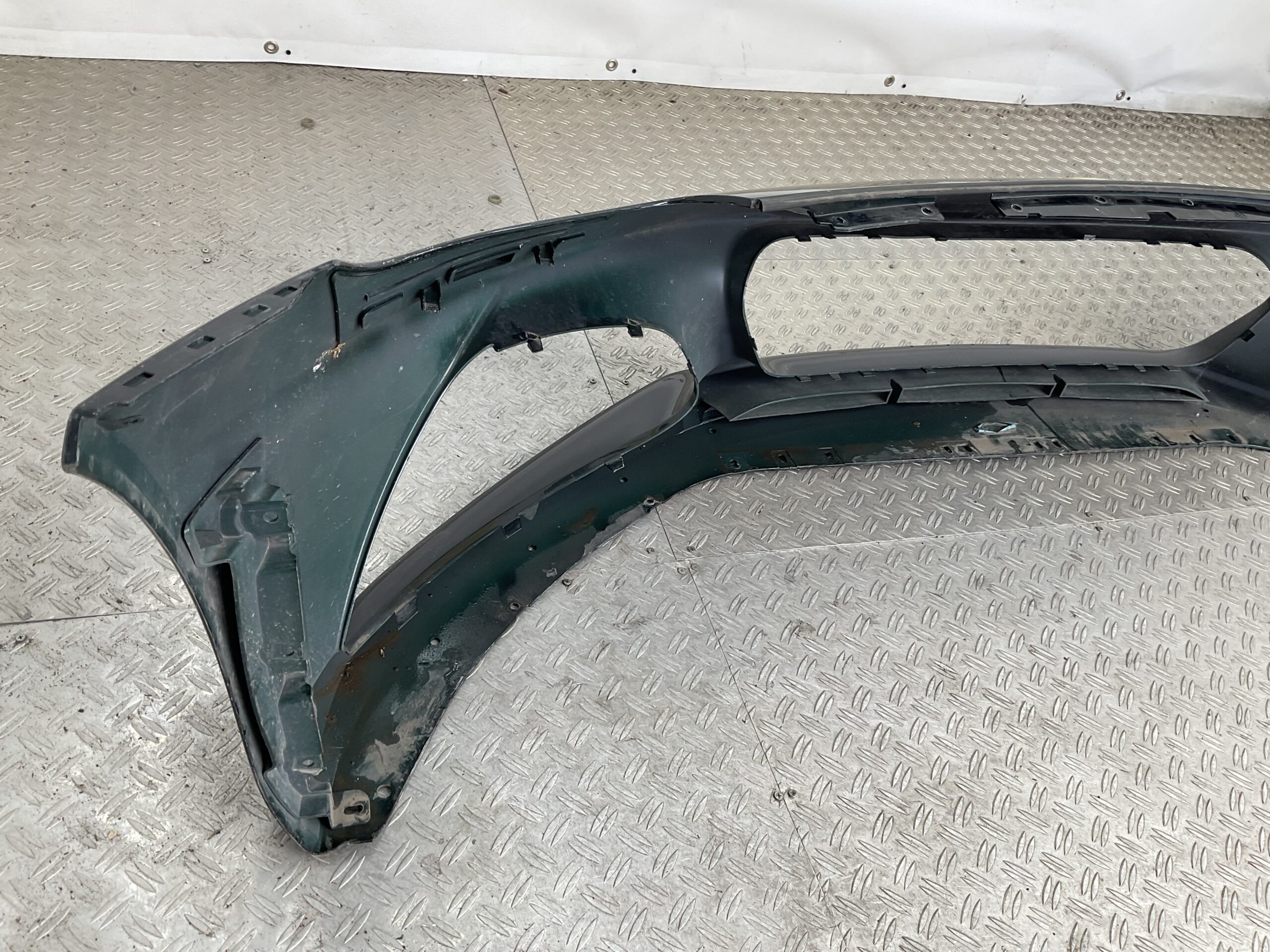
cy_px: 476
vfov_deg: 48.2
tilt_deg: -42.1
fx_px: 1064
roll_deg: -16.7
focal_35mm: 29
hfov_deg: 61.7
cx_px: 635
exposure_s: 1/100
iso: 20
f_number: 1.8
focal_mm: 3
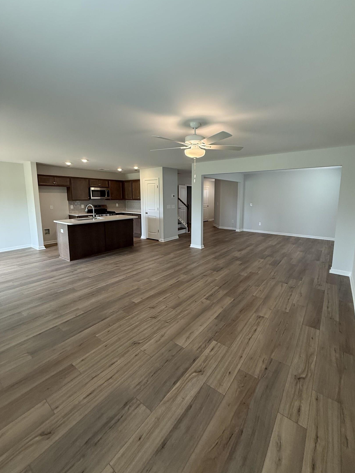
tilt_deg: -6.6
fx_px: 205
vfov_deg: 98.1
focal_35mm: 15
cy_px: 223
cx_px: 189
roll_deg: -0.2
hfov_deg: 81.6
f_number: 2.2
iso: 160
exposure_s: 1/120
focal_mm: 2.22
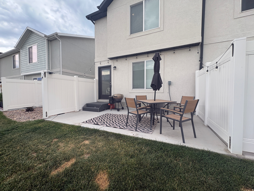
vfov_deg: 85.7
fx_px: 103
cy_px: 96
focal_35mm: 14
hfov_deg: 102.1
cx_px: 127
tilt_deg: -1.2
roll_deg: +0.7
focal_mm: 2.22
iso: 40
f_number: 2.2
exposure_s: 1/208
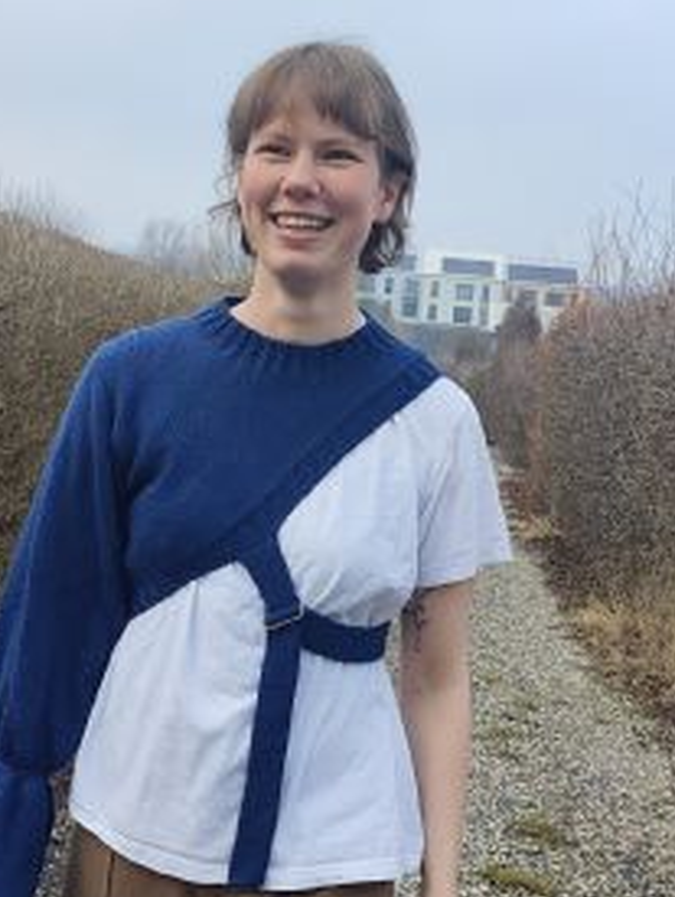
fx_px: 1297
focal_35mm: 50
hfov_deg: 29.1
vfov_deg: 37.9
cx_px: 293
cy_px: 551
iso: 50
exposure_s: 1/497
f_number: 1.8
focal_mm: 6.06
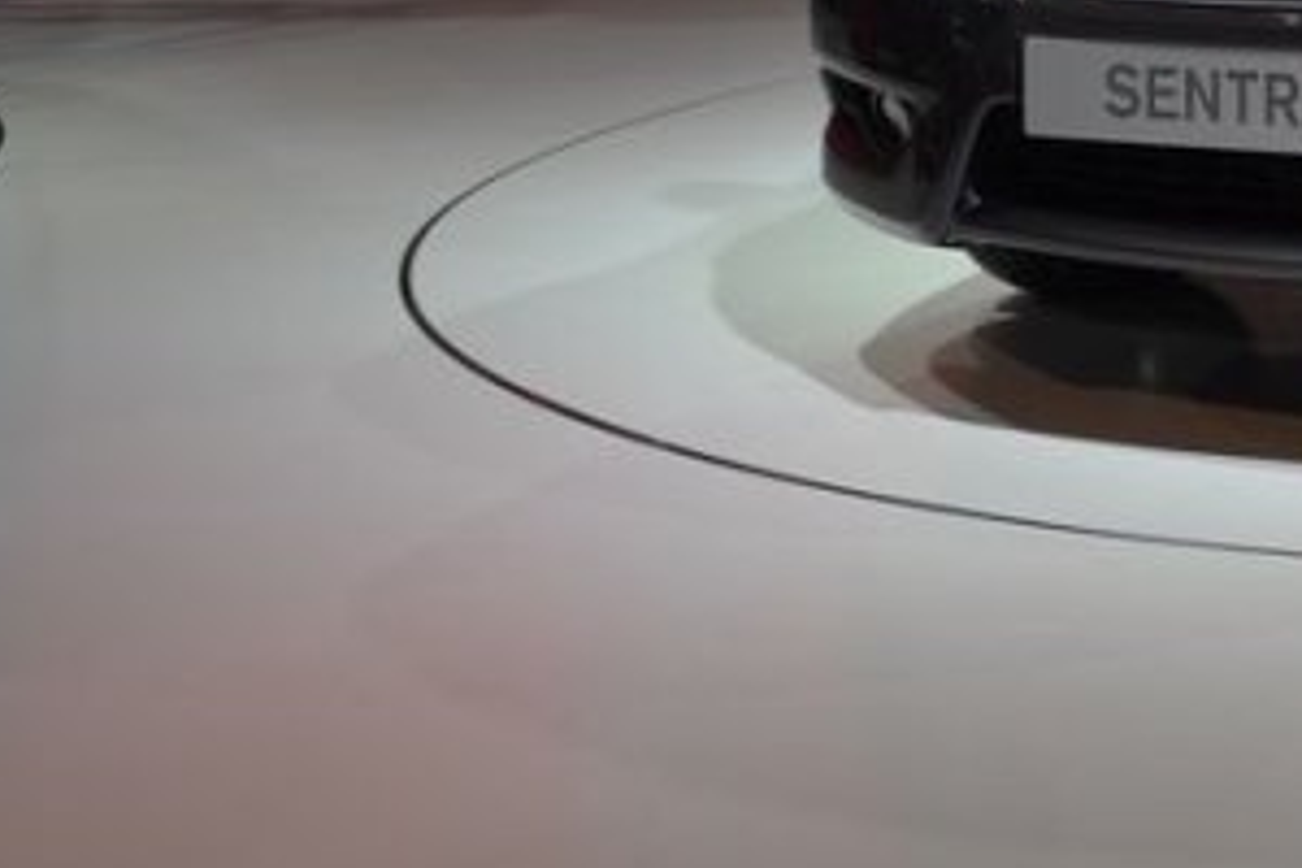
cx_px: 1502
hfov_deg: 20.1
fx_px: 3472
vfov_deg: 14.0
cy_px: -80
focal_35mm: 96
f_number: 5.6
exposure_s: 1/125
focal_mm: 24
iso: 250
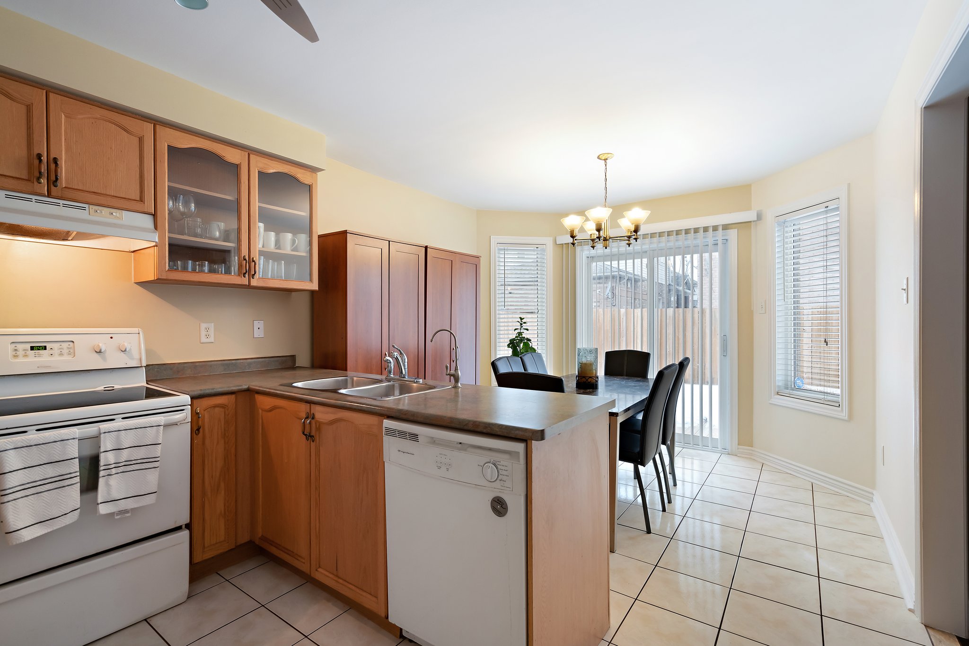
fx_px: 431
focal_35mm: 16
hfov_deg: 96.7
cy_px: 323
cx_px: 484
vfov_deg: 73.7
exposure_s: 1/5
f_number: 8
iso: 640
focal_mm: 16
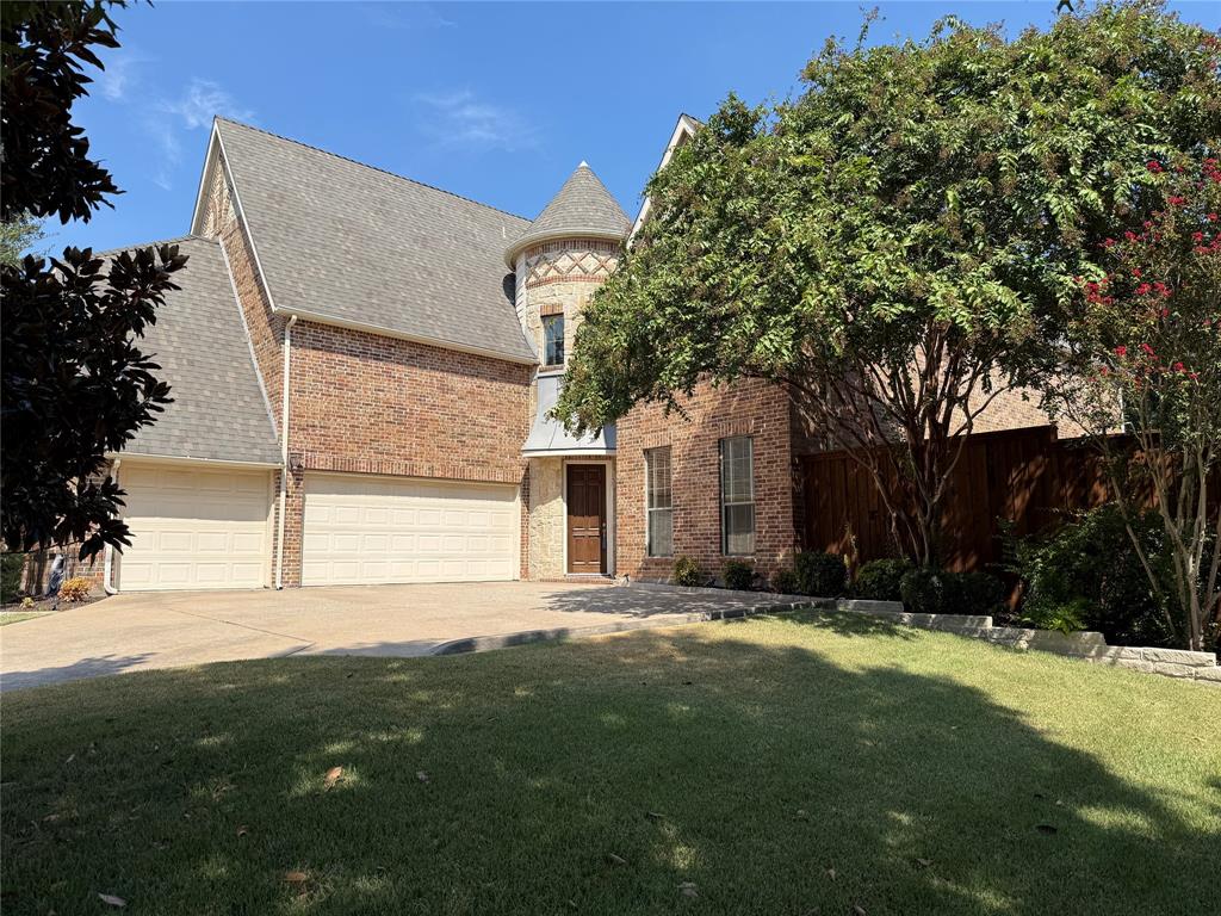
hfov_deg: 71.6
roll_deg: +0.0
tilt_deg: +6.9
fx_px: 847
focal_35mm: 24
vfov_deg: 56.8
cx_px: 610
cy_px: 458
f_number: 1.78
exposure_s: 1/3759
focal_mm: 6.76
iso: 80
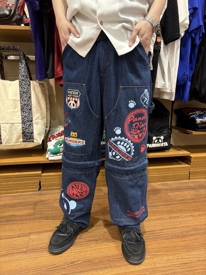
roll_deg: -0.7
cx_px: 103
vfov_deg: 67.3
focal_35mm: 26
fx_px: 206
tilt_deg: -11.9
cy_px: 138
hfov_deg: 53.1
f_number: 1.6
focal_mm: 5.96
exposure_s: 1/50
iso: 160
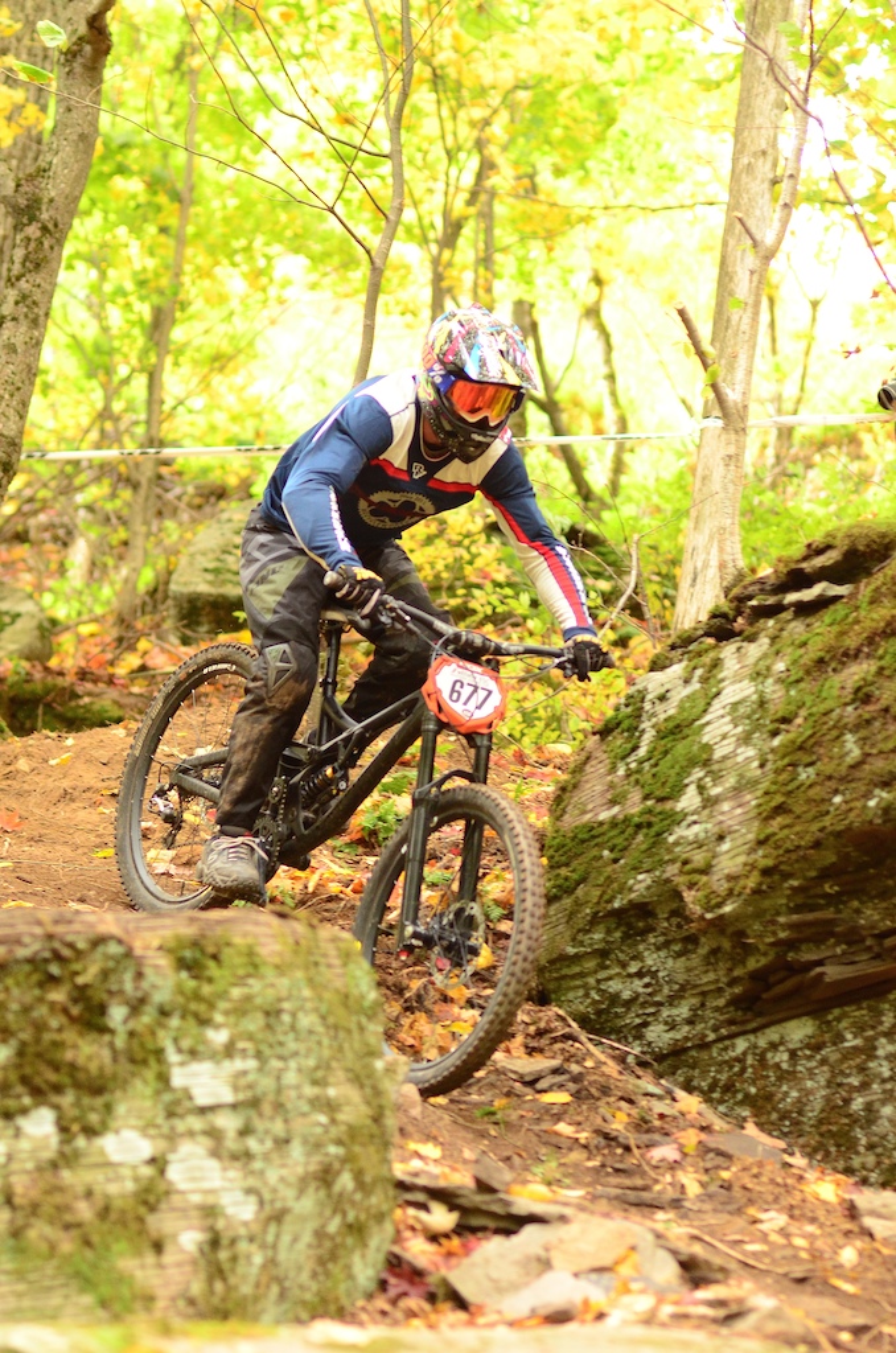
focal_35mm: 128
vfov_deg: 16.1
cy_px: 676
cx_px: 448
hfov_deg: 10.7
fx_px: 4782
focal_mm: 85
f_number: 2.8
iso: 1600
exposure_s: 1/640
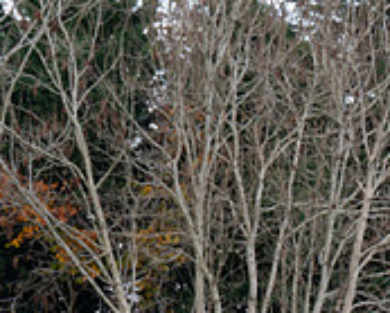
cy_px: 495
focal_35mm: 433
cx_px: 351
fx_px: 5006
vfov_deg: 3.6
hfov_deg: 4.5
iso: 400
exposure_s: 1/250
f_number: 5
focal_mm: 82
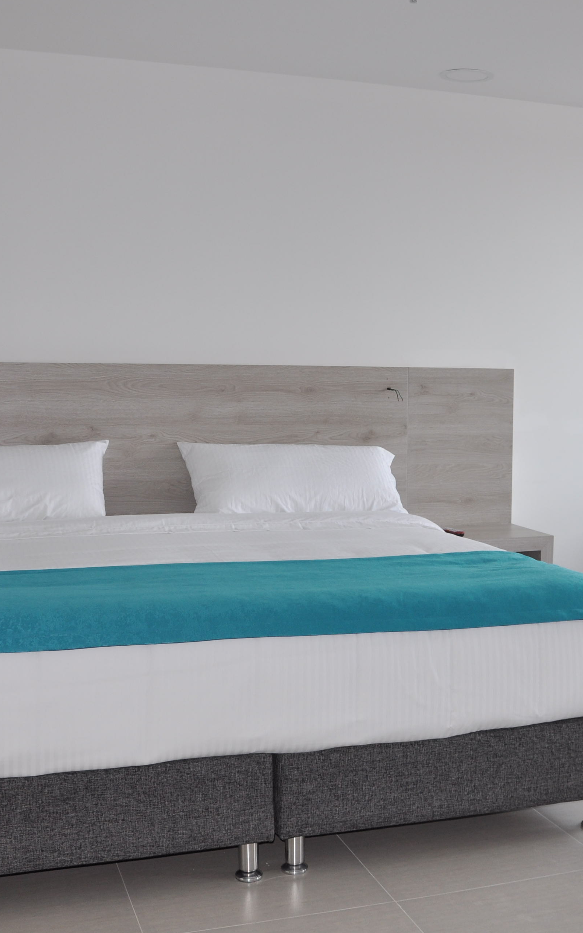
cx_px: 433
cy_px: 465
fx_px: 1170
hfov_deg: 27.6
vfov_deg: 43.5
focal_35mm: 46
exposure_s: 1/80
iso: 200
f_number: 5.6
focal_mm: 18
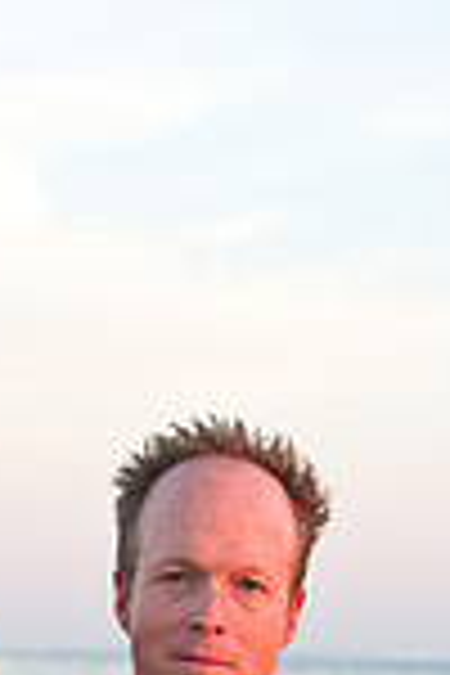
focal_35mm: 156
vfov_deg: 12.6
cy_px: 936
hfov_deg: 8.8
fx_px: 2925
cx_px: 25
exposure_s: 1/200
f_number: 5.6
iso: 800
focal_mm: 52
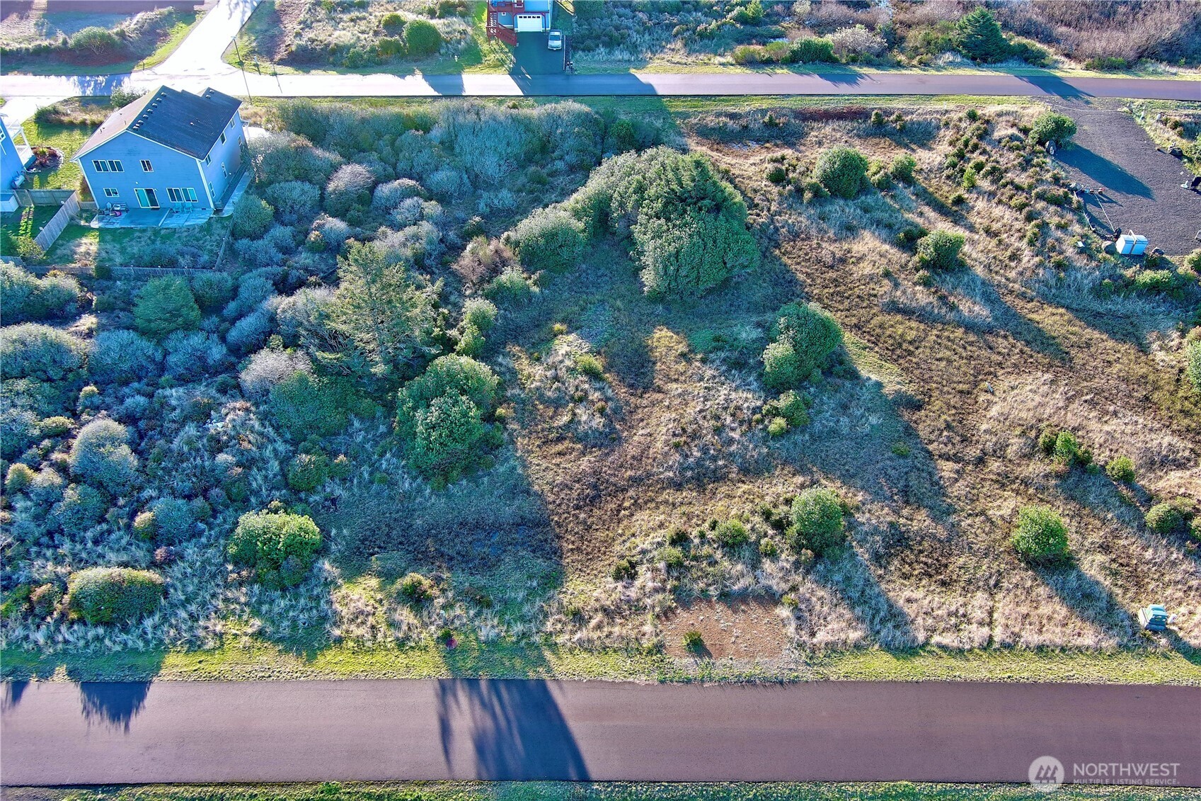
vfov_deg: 45.0
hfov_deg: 63.7
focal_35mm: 29
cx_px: 600
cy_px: 400
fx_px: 967
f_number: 2.8
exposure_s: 1/103
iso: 100
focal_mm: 10.57
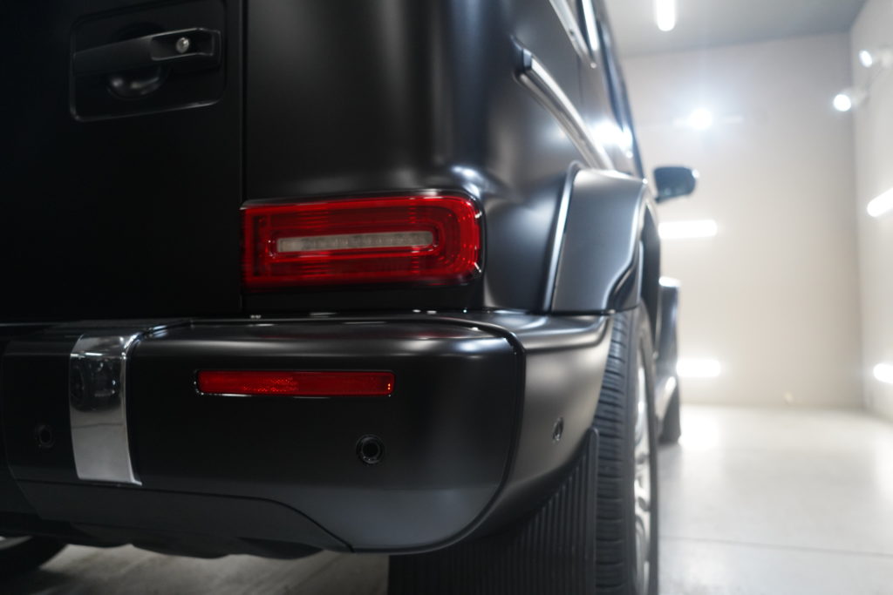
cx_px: 446
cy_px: 298
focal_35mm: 28
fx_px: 695
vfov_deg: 46.4
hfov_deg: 65.5
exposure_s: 1/160
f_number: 4
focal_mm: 28
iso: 2500
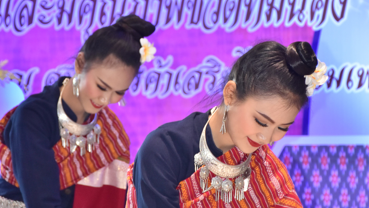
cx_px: 185
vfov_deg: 5.1
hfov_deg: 9.1
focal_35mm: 236
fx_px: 2309
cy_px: 90
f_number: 5.6
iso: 1250
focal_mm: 100
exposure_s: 1/100
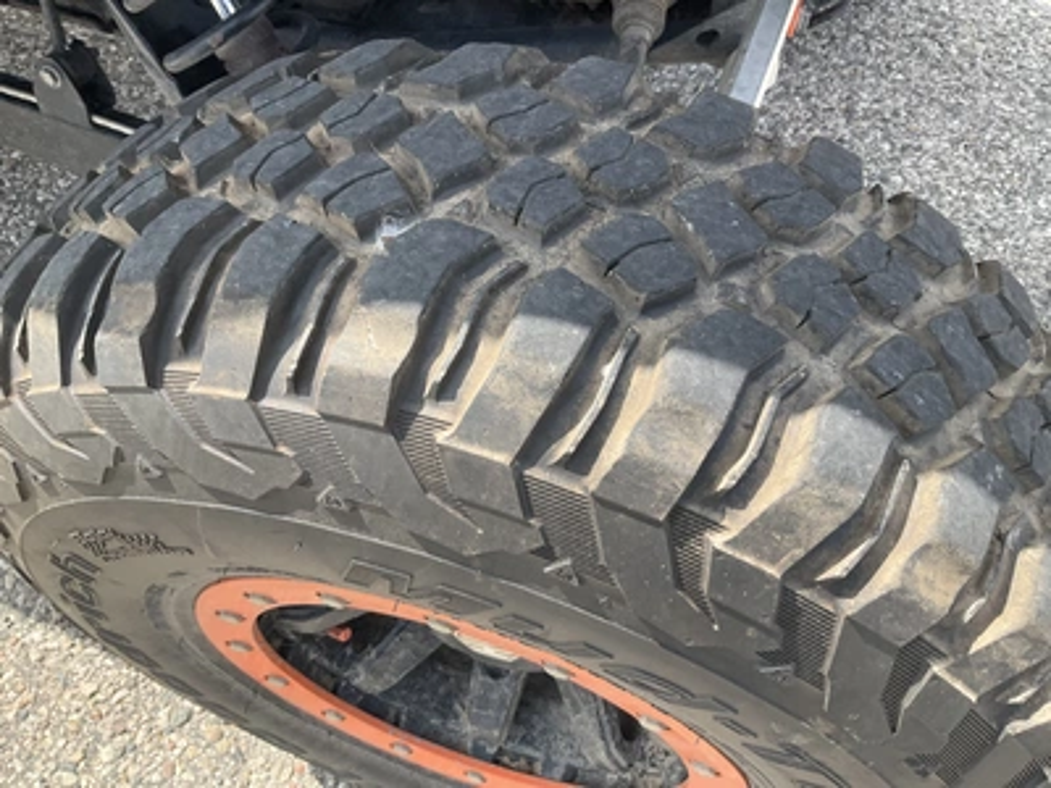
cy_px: 394
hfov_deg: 61.7
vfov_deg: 48.2
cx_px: 526
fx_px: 880
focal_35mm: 29
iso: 25
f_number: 1.8
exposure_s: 1/415
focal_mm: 3
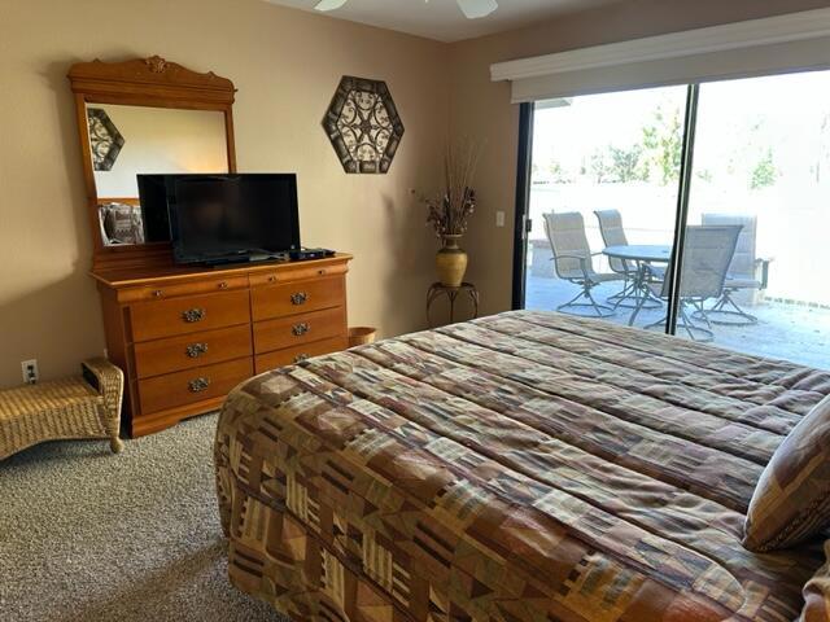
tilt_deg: -13.8
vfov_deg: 56.8
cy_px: 311
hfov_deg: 71.6
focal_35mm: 24
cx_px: 415
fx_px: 575
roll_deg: +0.1
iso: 125
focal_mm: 6.86
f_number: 1.78
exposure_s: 1/60
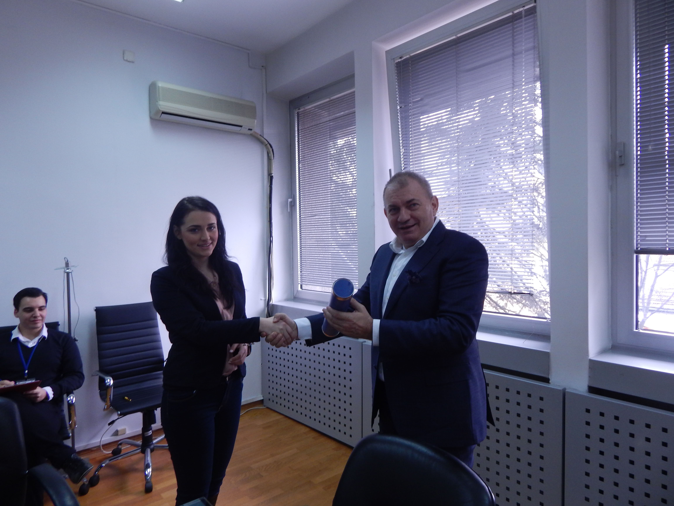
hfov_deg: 76.4
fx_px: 428
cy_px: 253
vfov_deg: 61.1
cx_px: 337
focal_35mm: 22
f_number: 3
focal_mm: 4
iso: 180
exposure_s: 1/30
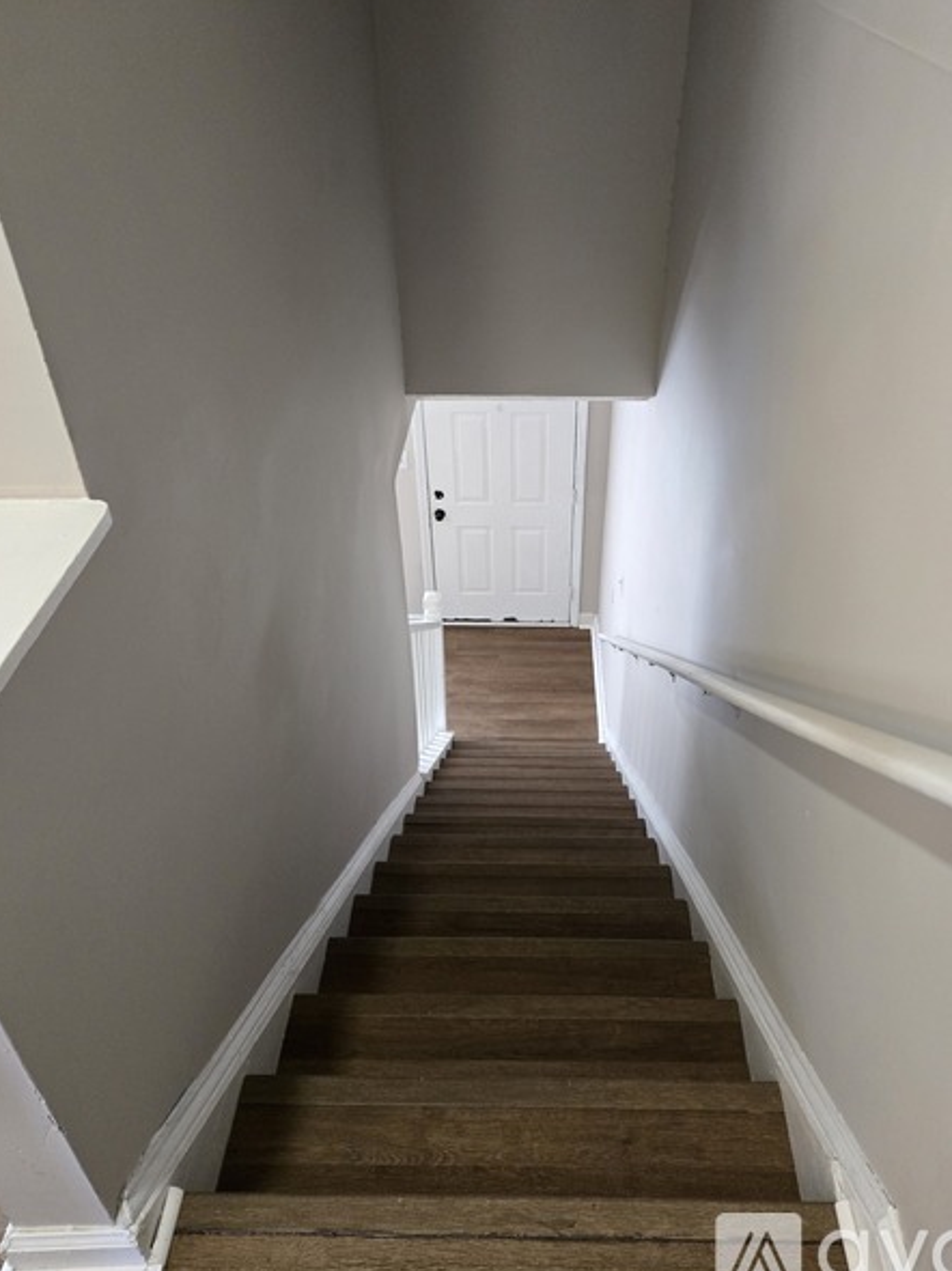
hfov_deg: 52.9
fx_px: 954
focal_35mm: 26
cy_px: 581
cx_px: 526
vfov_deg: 67.2
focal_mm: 5.4
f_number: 1.8
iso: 800
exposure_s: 1/120
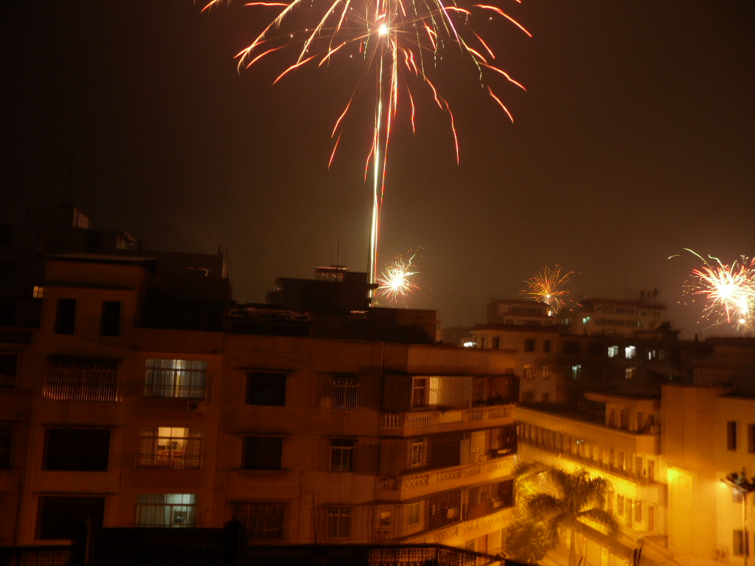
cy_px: 283
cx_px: 378
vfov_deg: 32.2
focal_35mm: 45
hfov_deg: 42.1
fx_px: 981
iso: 100
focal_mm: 6.3
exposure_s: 4
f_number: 3.5
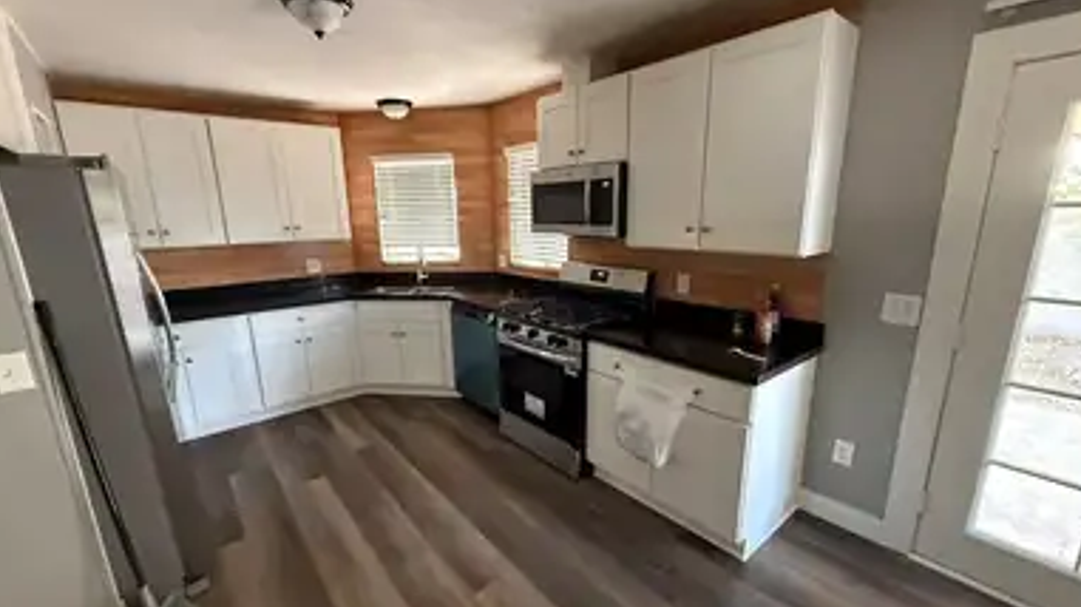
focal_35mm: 16
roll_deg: +0.8
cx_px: 533
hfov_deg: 99.4
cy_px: 318
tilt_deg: -12.5
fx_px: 458
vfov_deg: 67.0
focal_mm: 2.22
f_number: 2.2
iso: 1000
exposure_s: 1/60
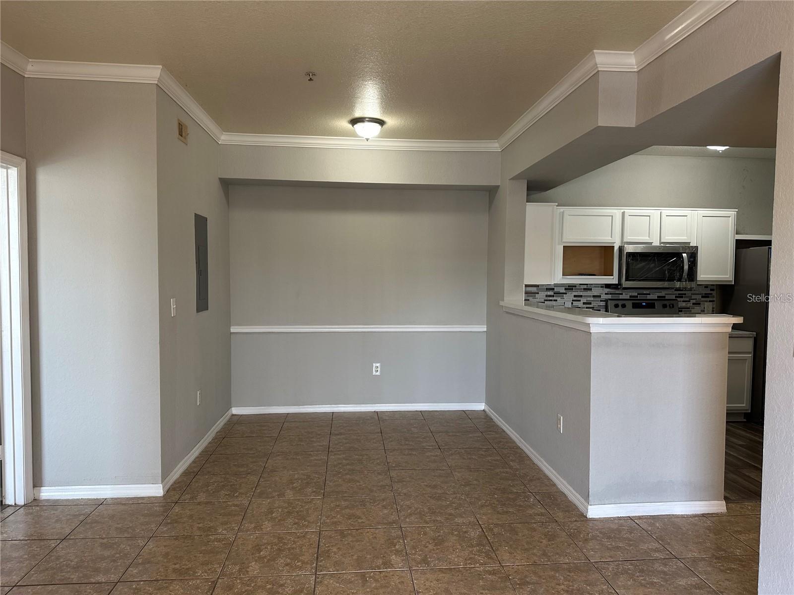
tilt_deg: -3.1
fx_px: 550
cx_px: 397
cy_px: 298
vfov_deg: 56.8
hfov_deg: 71.6
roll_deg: -0.5
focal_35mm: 24
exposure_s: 1/60
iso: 125
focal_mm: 6.86
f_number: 1.78
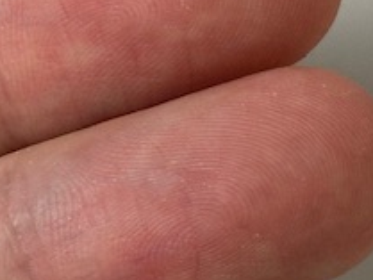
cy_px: 48
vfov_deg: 5.1
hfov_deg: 6.6
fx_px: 3170
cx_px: -220
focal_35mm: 294
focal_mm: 6.86
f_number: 1.78
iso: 80
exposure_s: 1/66
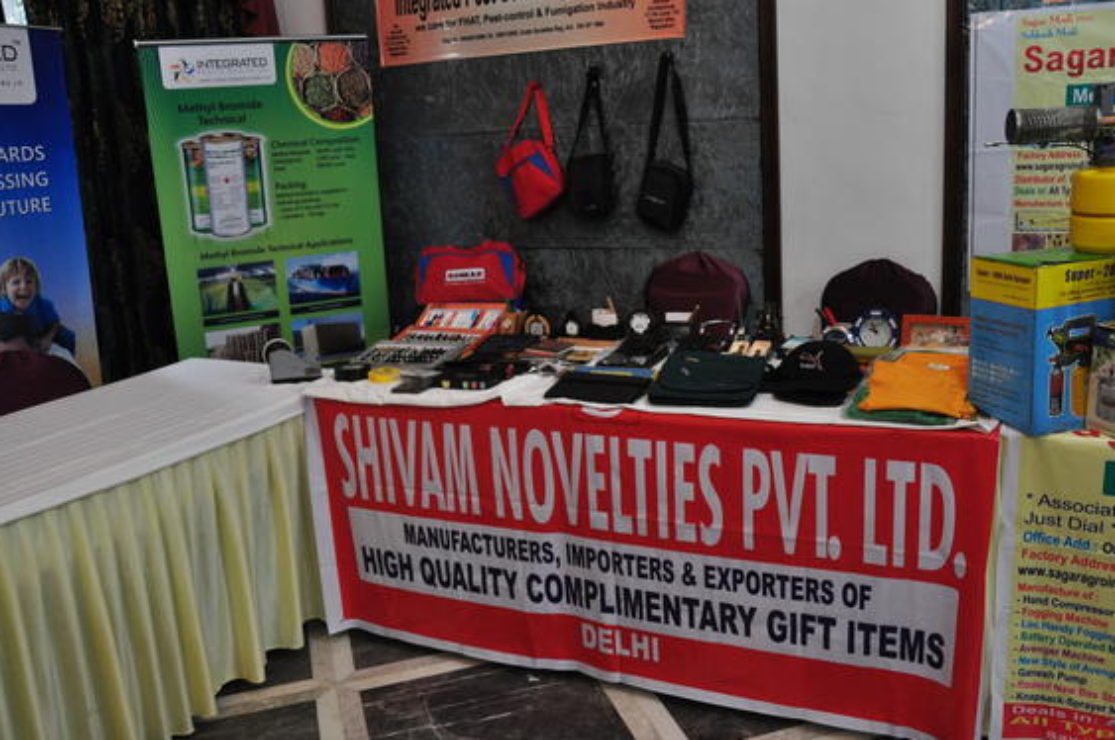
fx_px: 990
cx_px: 582
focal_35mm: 32
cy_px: 361
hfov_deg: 58.7
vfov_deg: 41.0
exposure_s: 1/50
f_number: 5
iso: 800
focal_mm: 20
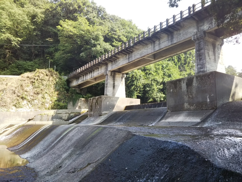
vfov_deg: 46.8
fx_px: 210
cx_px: 121
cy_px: 91
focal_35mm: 30
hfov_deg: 60.0
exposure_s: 1/169
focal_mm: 4
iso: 20
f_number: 2.2
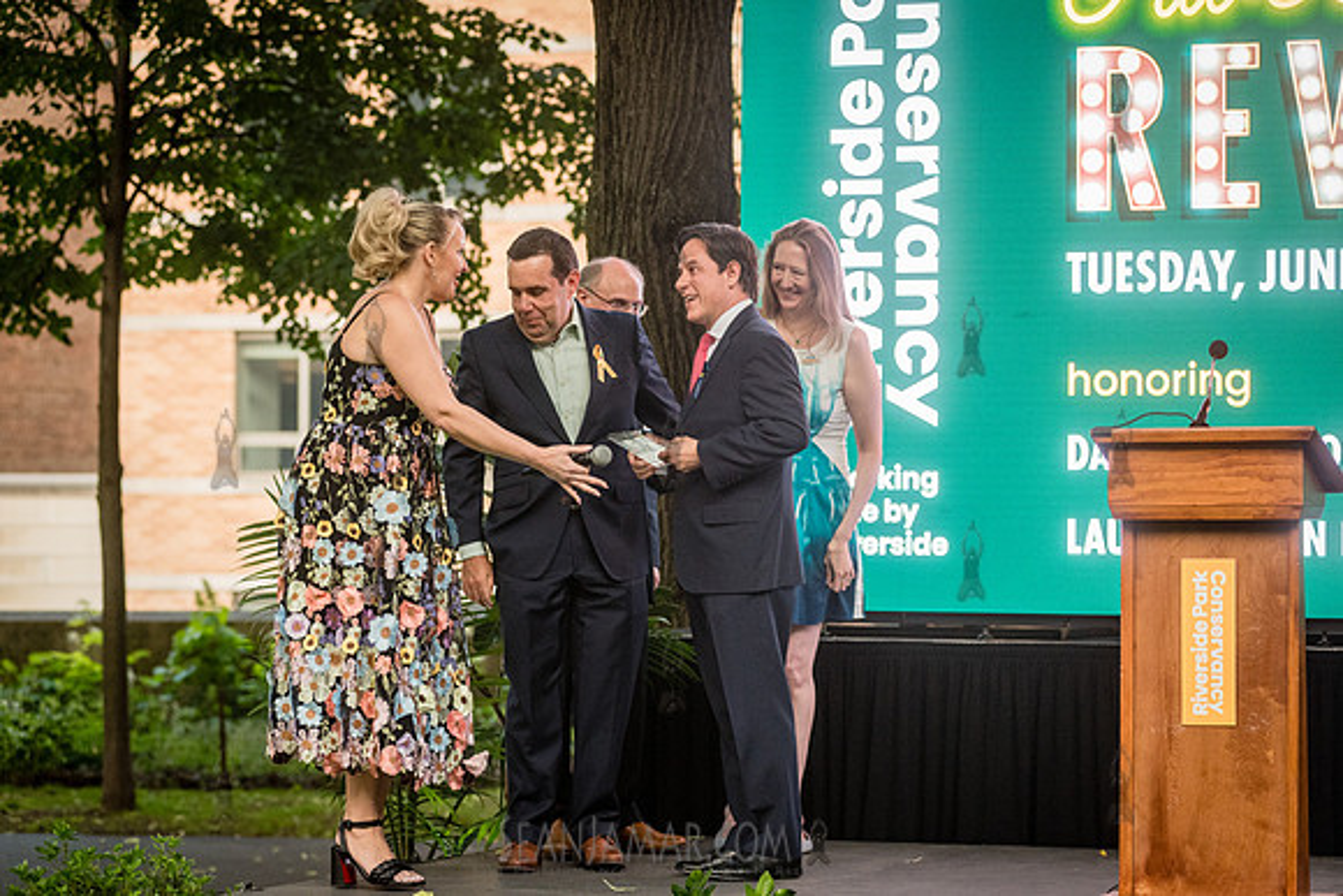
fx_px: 4179
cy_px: 448
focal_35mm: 112
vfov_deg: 12.2
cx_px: 672
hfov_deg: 18.3
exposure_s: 1/320
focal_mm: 112
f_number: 4
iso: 2000
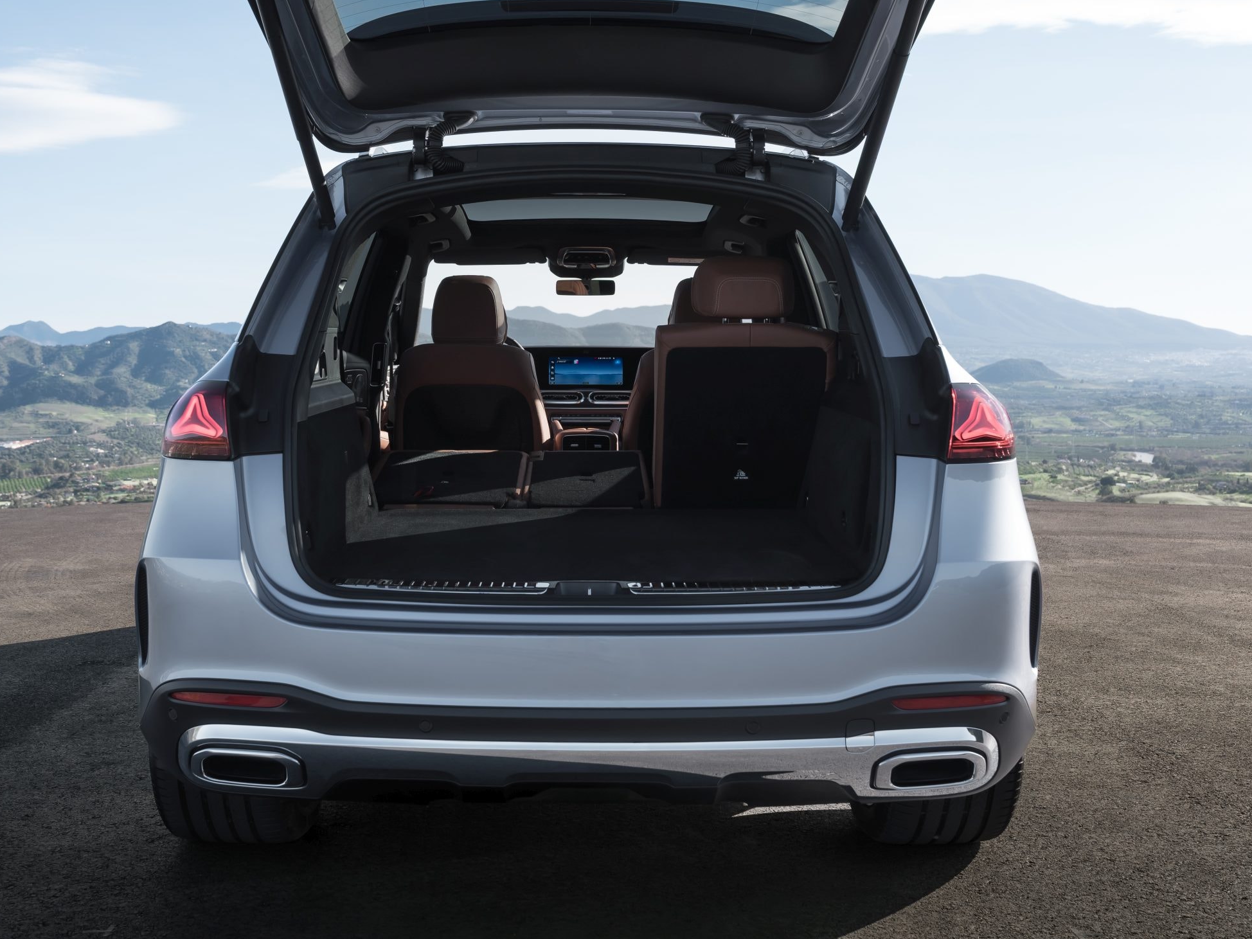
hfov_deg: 48.9
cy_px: 469
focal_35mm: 38
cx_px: 586
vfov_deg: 37.7
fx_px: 1374
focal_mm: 35
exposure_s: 1/320
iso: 250
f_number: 7.1
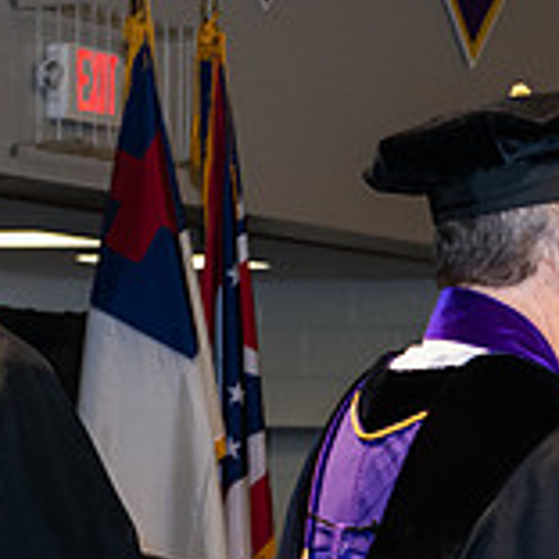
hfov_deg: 8.7
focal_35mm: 196
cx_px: 874
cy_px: 607
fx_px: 3581
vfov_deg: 8.9
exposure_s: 1/200
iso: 1600
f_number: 6.3
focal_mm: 62
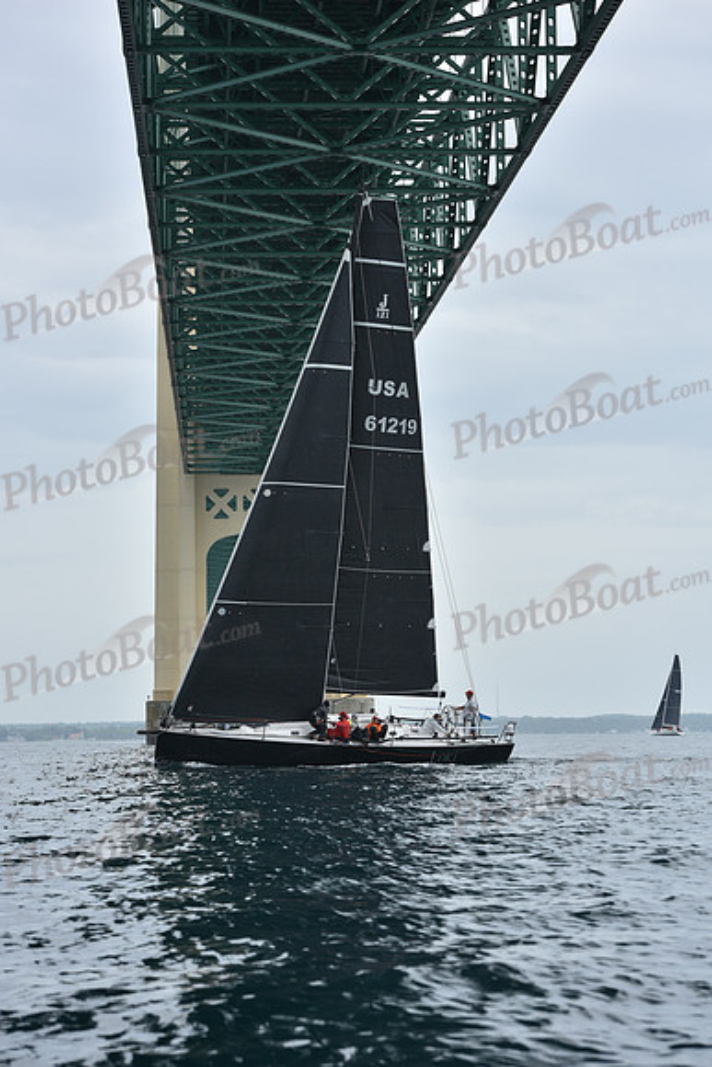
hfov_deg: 15.2
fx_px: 2668
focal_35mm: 90
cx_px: 356
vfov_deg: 22.6
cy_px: 534
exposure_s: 1/800
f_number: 6.3
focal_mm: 90
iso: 250
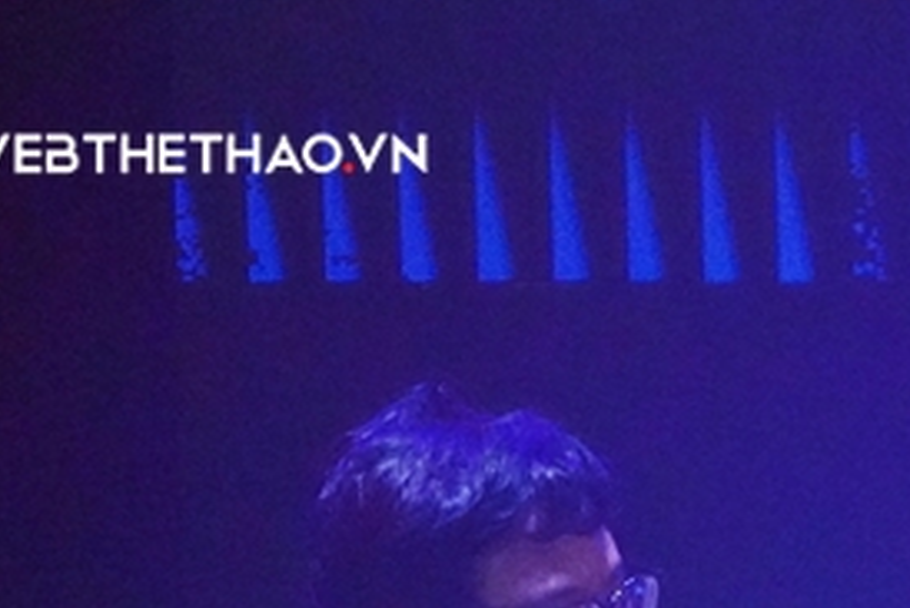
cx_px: 1159
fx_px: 33206
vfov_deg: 1.0
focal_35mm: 1313
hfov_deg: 1.6
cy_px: 987
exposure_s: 1/320
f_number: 5.6
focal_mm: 400
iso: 25600
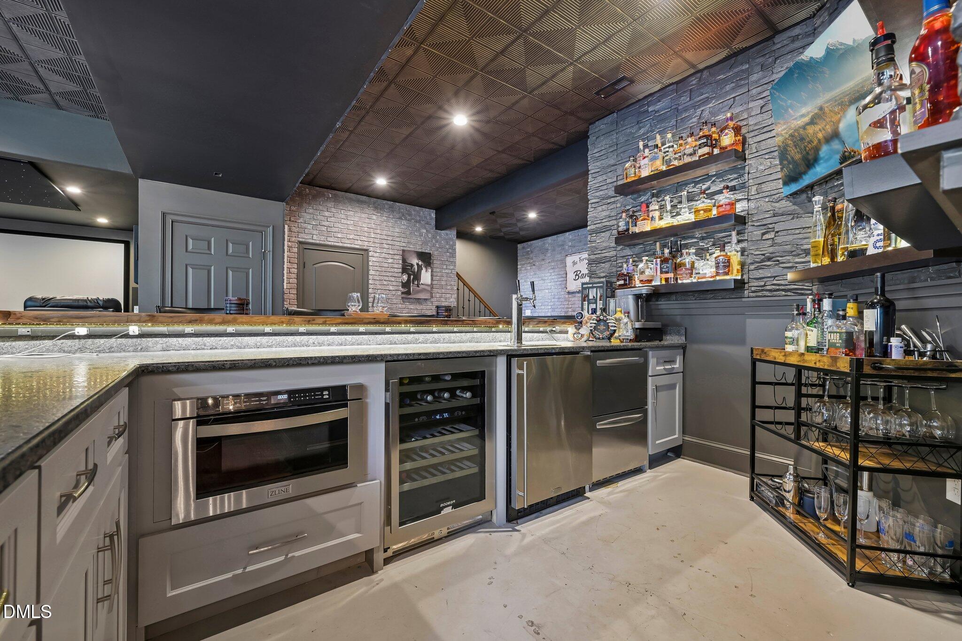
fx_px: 401
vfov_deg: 77.3
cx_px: 481
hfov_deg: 100.4
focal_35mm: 15
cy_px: 320
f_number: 8
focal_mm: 15
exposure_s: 1/1.67
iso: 400
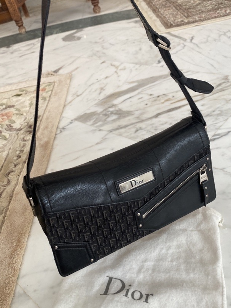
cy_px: 145
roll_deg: +15.9
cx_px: 109
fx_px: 285
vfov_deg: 56.8
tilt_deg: -35.0
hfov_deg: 44.1
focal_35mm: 32
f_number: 1.8
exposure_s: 1/50
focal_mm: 4.25
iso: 100
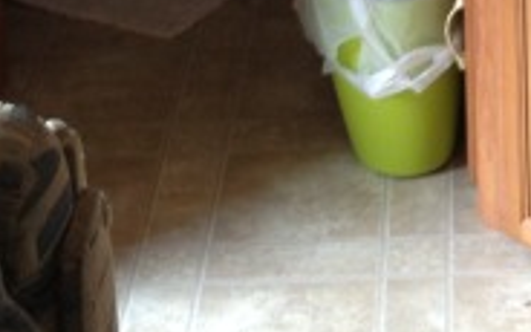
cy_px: -473
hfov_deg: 12.8
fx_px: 2330
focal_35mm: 161
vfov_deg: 7.6
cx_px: 551
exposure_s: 1/20
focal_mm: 4.28
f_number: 2.4
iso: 50
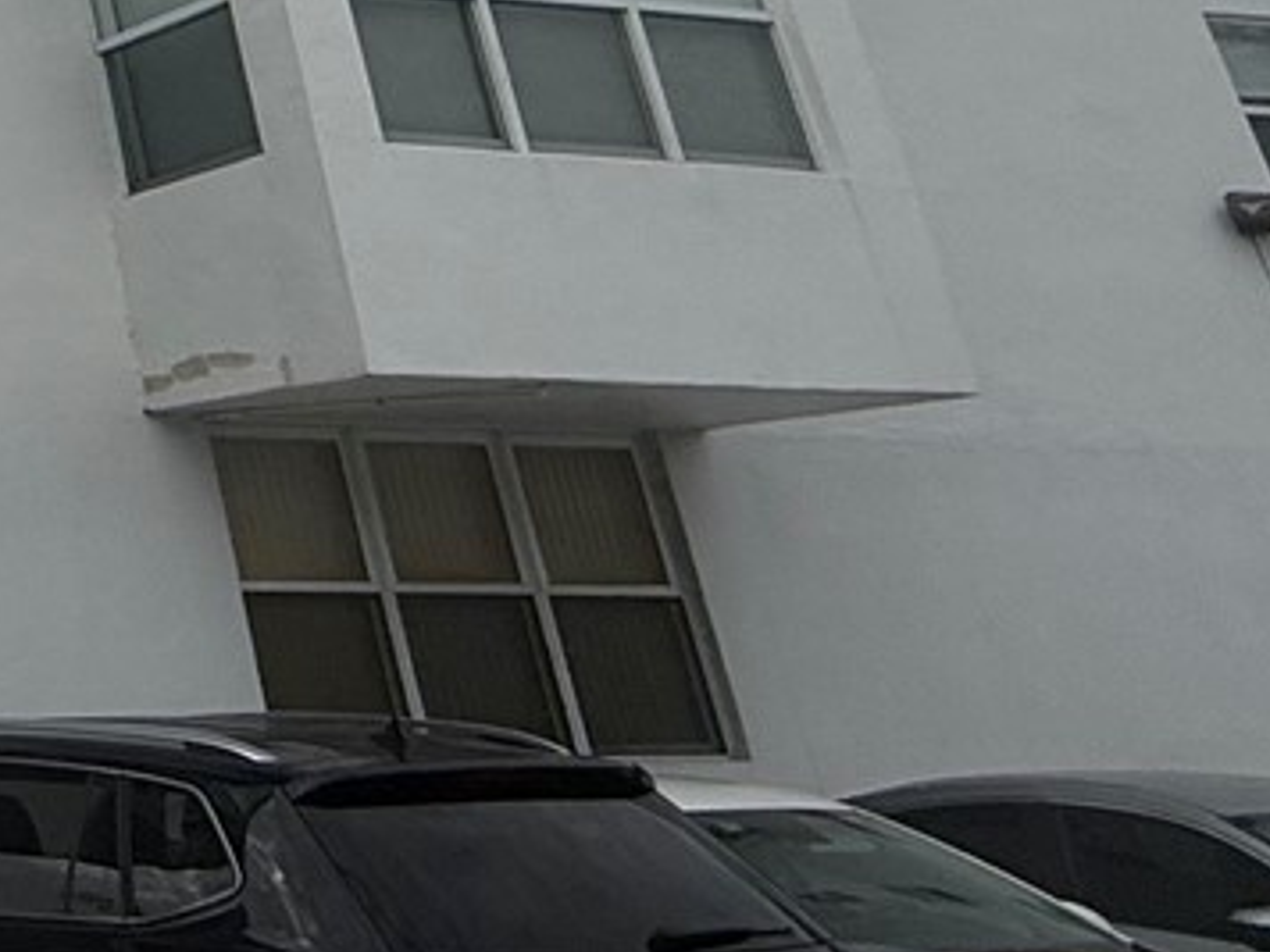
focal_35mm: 63
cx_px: -942
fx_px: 2311
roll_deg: -0.4
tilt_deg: +26.7
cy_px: -403
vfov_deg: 20.5
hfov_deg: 21.6
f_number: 2.2
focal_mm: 2.22
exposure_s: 1/4425
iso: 50
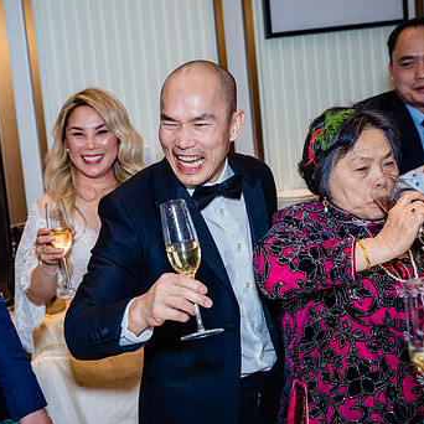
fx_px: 998
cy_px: 190
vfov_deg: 24.0
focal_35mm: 72
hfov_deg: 23.9
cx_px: 148
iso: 1250
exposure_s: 1/160
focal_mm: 50
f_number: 4
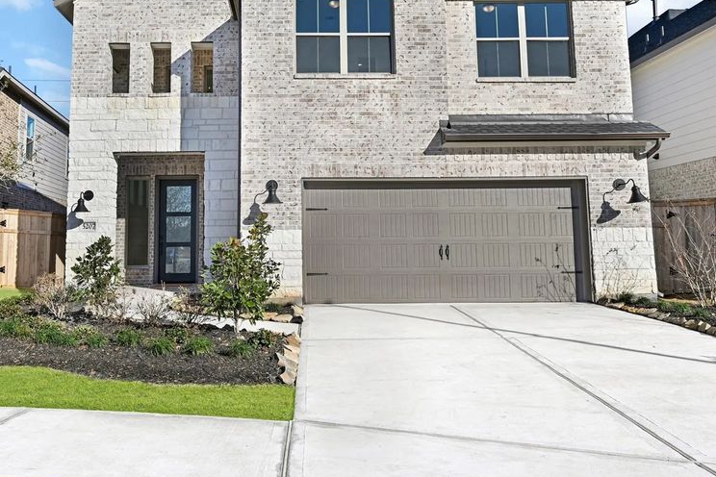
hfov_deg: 56.9
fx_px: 656
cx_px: 293
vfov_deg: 39.6
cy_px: 169
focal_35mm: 33
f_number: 11
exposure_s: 1/320
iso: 200
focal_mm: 24
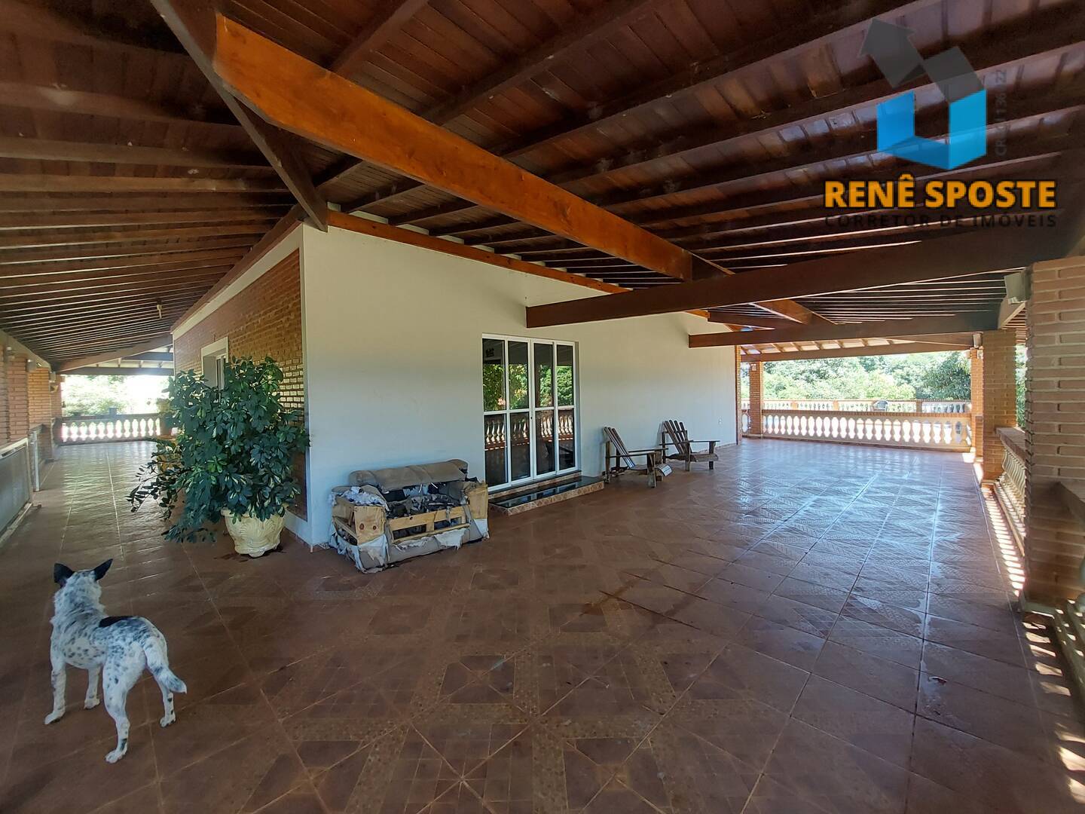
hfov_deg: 106.2
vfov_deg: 89.9
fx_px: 407
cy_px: 407
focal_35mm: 13
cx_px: 542
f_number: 2.2
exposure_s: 1/50
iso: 100
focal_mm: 1.74
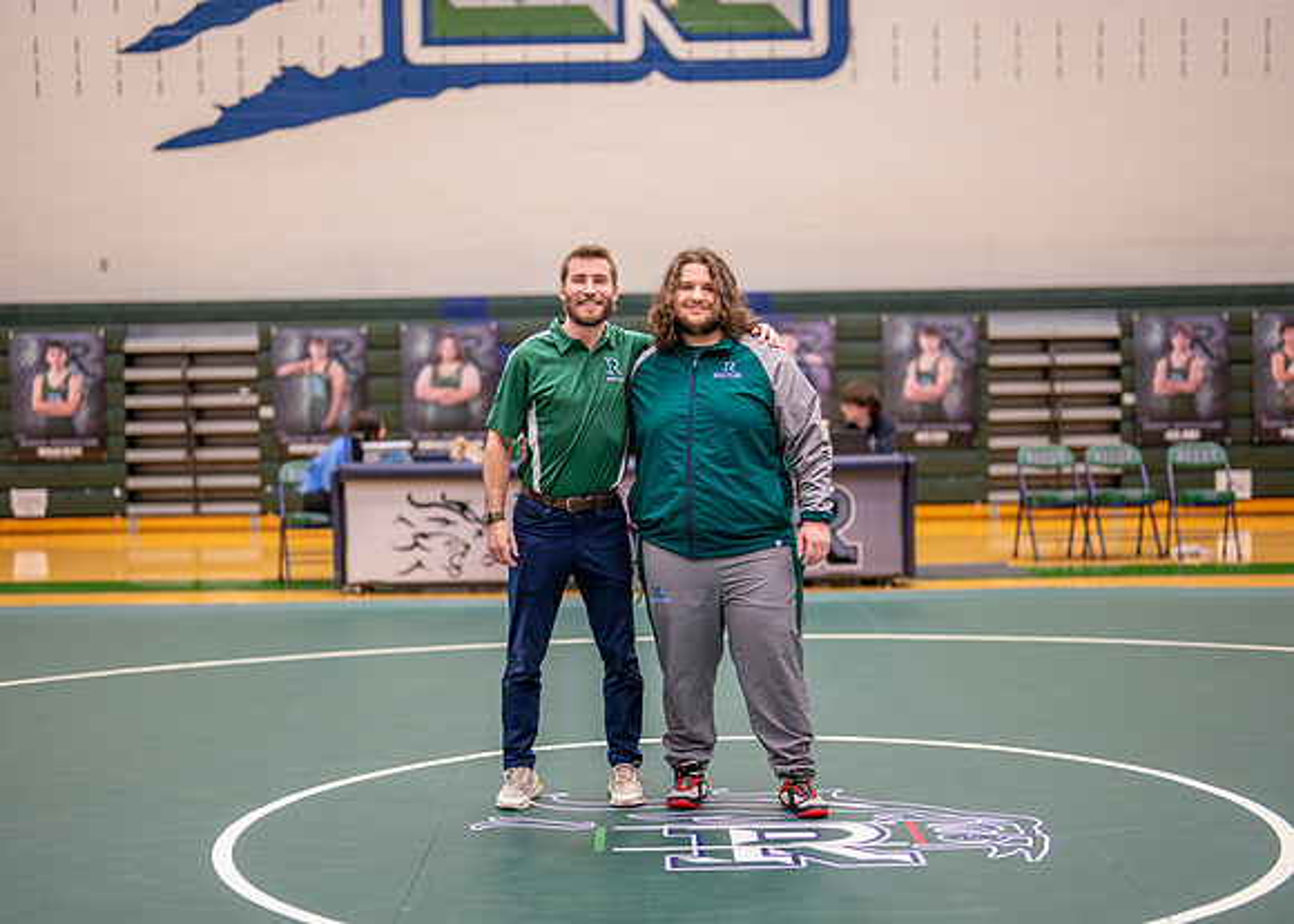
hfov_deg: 33.4
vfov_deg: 24.2
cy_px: 478
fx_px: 2154
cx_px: 634
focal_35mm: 59
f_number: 1.2
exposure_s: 1/800
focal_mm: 50
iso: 1000
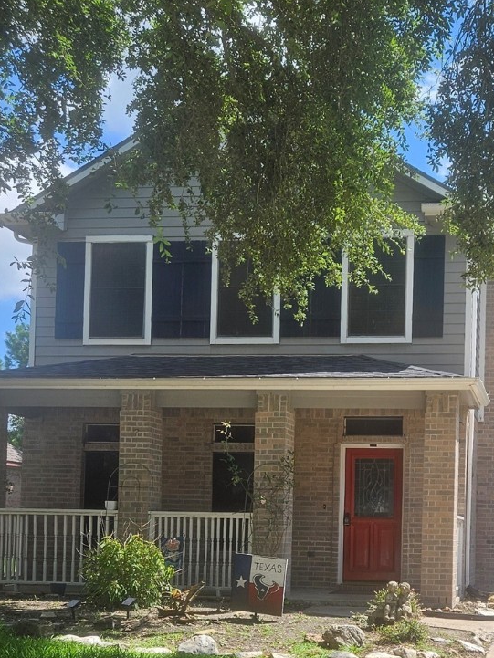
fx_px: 932
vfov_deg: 37.8
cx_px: 435
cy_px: 500
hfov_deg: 28.6
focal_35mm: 49
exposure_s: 1/970
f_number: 1.8
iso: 25
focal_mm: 5.4
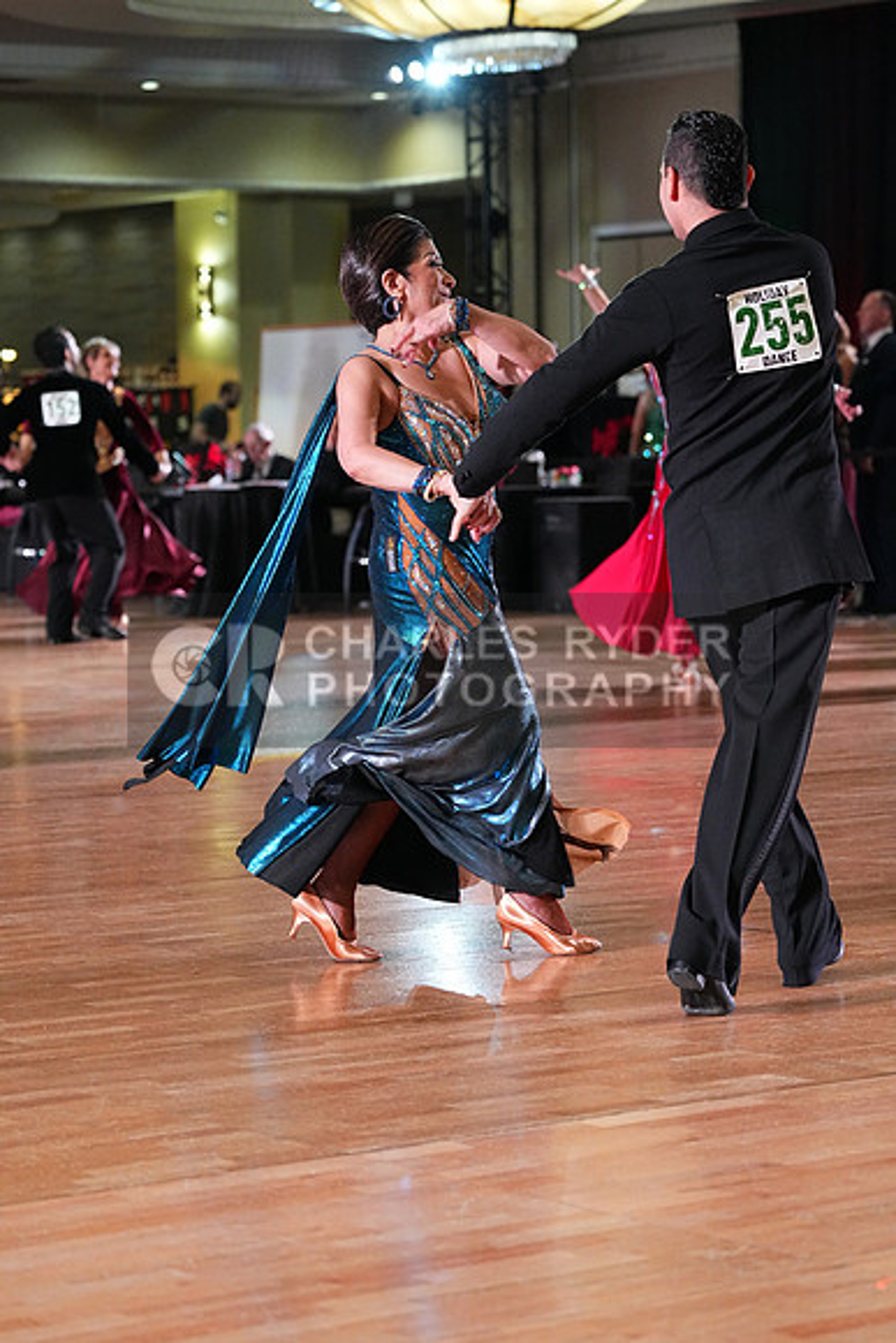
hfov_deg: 13.4
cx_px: 448
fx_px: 3805
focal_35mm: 102
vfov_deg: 20.0
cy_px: 672
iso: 6400
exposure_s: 1/400
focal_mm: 102
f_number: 4.5
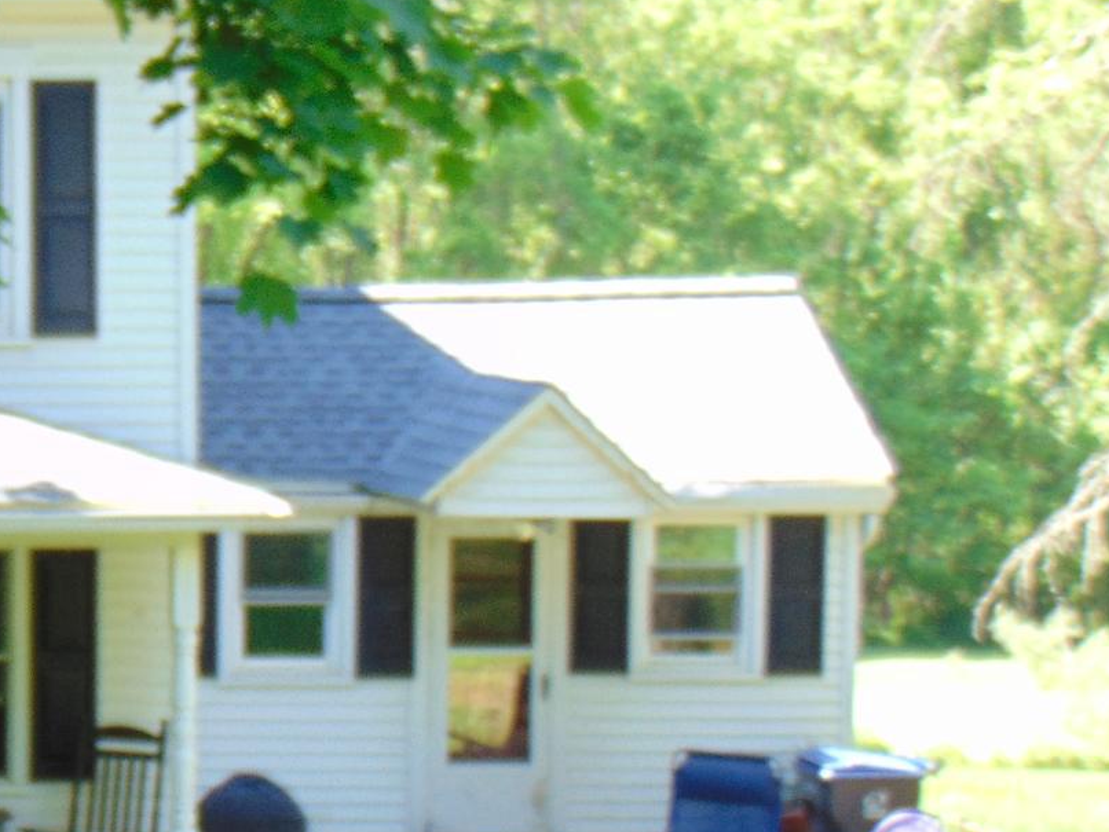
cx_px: -272
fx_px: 4070
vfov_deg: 11.7
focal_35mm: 127
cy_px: 338
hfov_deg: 14.9
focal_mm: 9
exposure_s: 1/80
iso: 80
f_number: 3.5
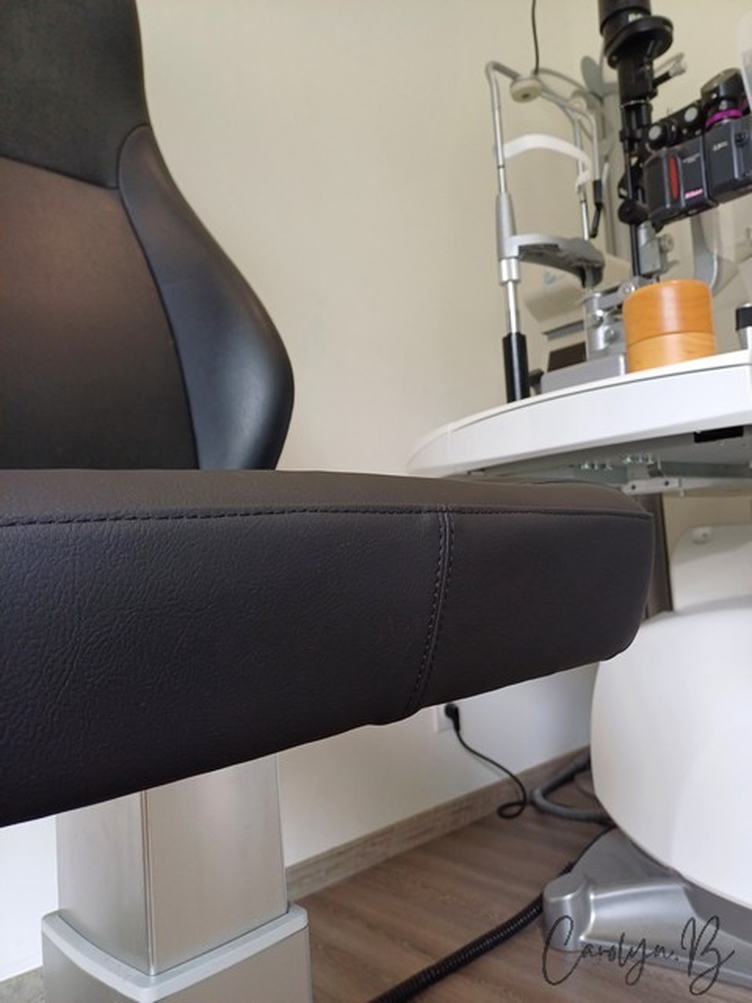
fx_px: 724
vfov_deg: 69.4
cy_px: 502
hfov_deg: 54.9
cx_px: 376
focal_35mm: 25
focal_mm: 4.65
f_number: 1.8
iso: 80
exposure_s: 1/50
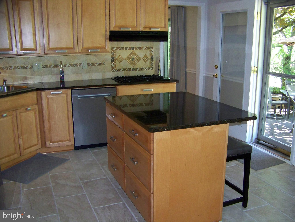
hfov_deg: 51.4
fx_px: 307
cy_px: 111
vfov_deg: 39.7
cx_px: 148
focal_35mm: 36
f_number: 2.8
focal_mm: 5.85
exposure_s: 1/30
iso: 200
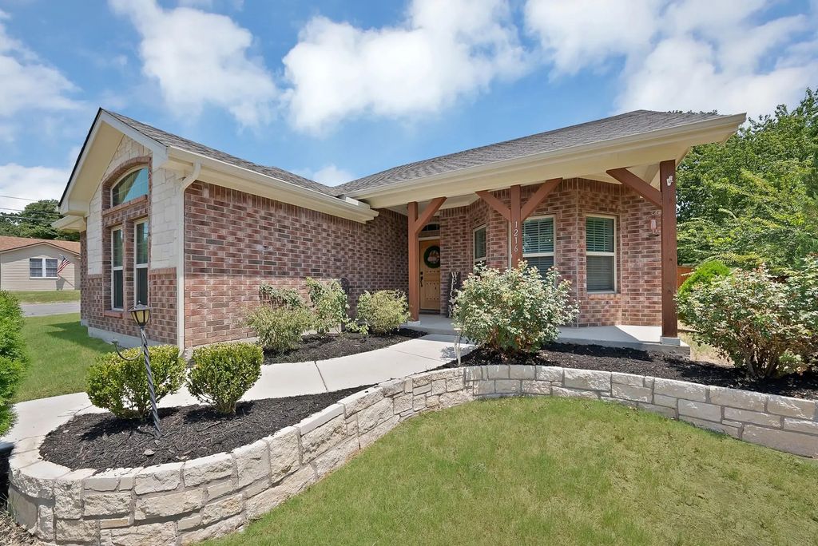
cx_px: 409
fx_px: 273
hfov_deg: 112.6
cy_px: 273
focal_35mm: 12
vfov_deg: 90.1
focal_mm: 12
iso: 640
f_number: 9
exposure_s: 1/250
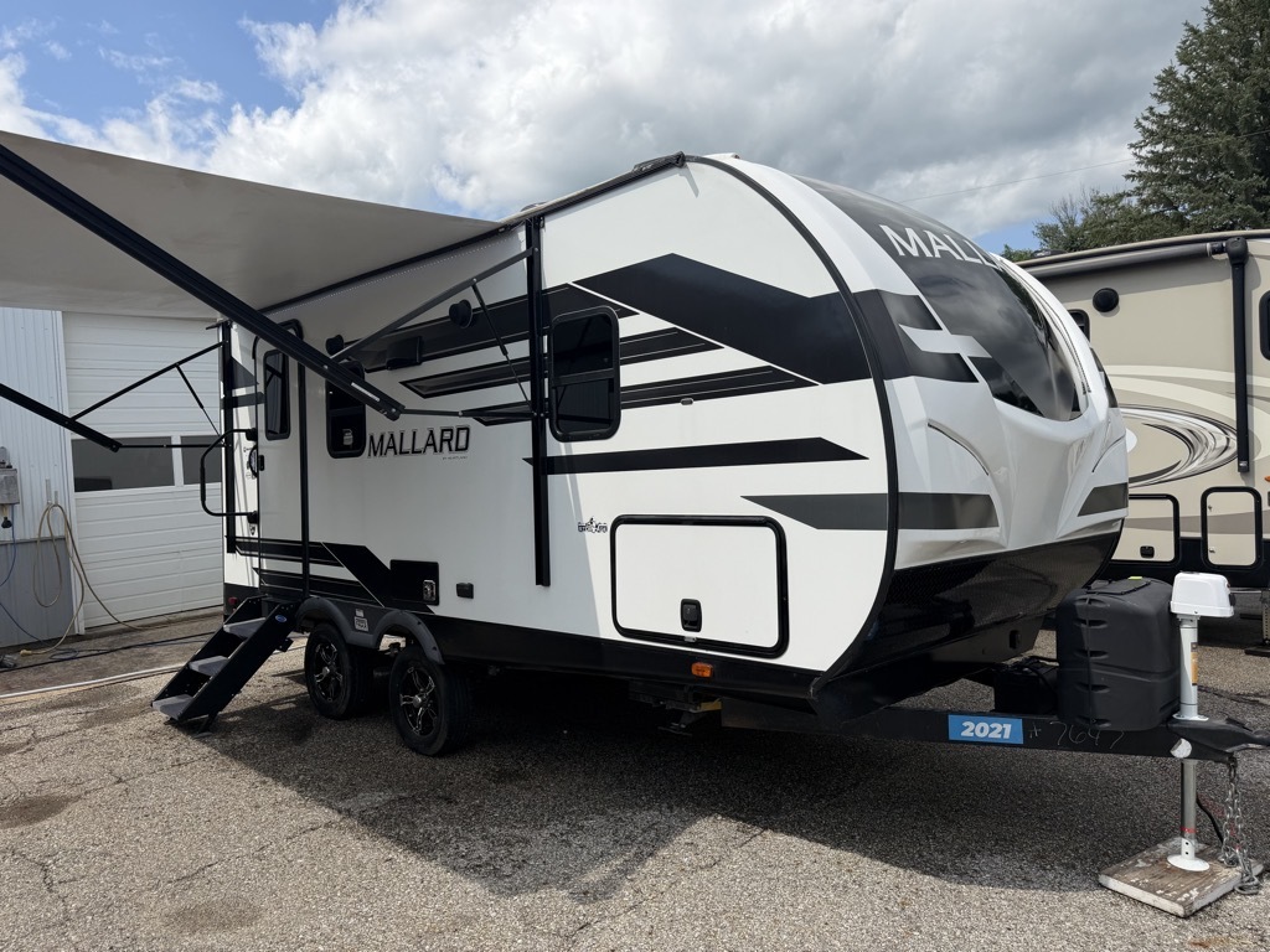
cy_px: 476
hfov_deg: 71.6
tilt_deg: -1.8
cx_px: 635
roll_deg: +1.7
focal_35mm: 24
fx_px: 881
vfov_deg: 56.8
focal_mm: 6.76
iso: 80
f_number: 1.78
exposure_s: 1/6711
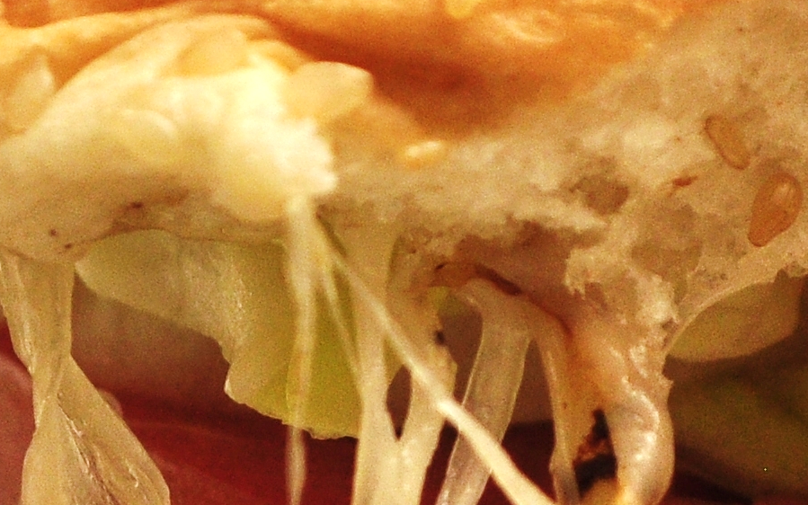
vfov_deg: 3.3
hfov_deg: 5.2
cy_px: 635
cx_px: 945
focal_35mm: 400
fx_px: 8818
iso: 500
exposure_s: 1/1000
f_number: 5.6
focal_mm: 55
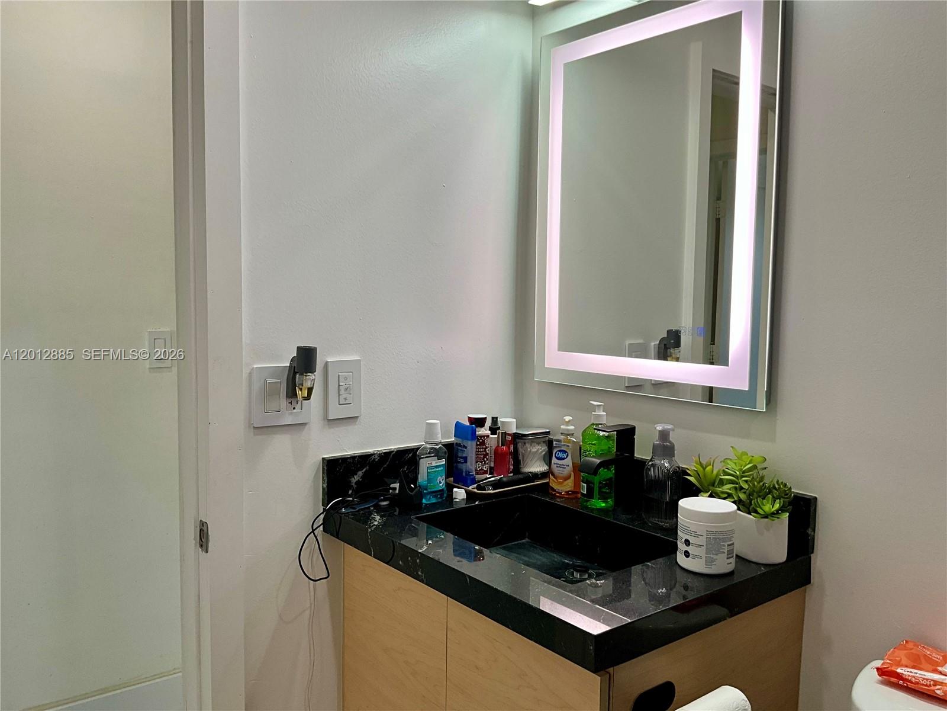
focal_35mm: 29
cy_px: 356
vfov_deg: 48.2
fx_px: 793
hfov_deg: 61.7
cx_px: 474
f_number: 1.8
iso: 50
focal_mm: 3
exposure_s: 1/120
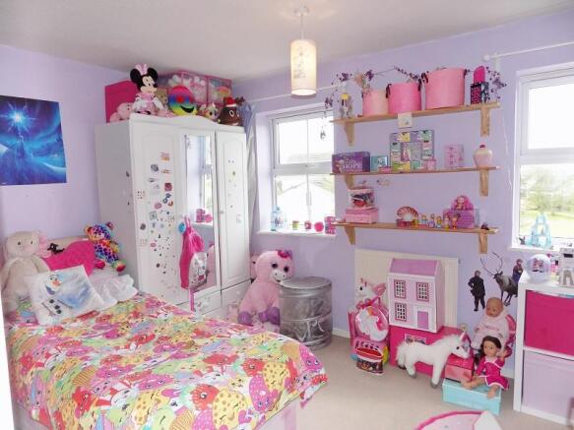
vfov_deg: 58.9
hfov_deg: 73.9
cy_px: 215
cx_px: 287
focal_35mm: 23
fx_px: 381
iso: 80
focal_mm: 4
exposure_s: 1/50
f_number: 3.1
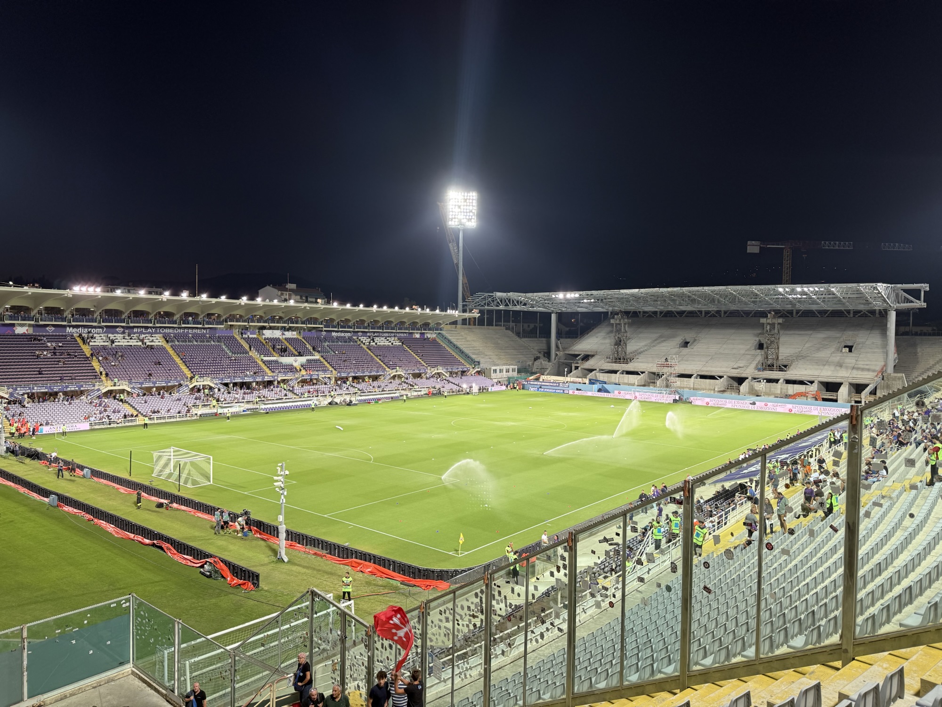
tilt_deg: -0.9
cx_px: 471
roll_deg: -0.6
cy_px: 354
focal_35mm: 24
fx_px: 653
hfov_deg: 71.6
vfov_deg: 56.8
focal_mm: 6.76
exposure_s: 1/100
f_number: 1.78
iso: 80
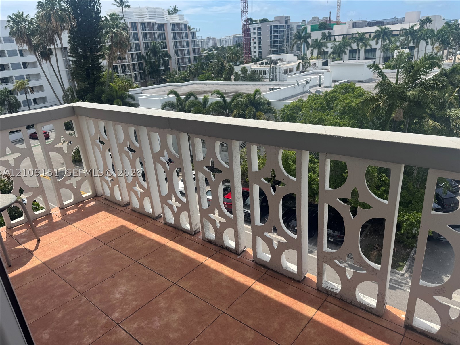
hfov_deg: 71.6
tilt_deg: -22.1
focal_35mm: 24
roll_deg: +4.4
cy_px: 172
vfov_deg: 56.8
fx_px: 319
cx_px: 230
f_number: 1.78
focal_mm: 6.76
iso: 80
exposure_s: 1/4310
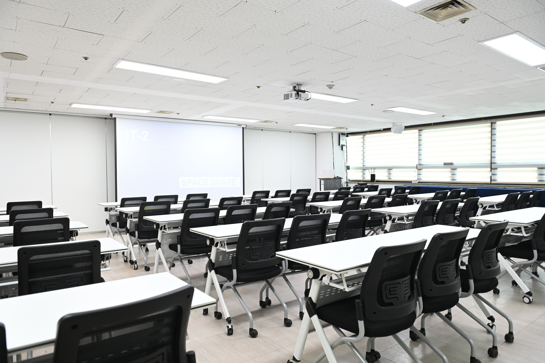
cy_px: 182
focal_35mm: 24
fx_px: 363
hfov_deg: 73.8
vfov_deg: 53.1
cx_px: 272
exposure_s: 1/200
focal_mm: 24
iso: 1250
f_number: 4
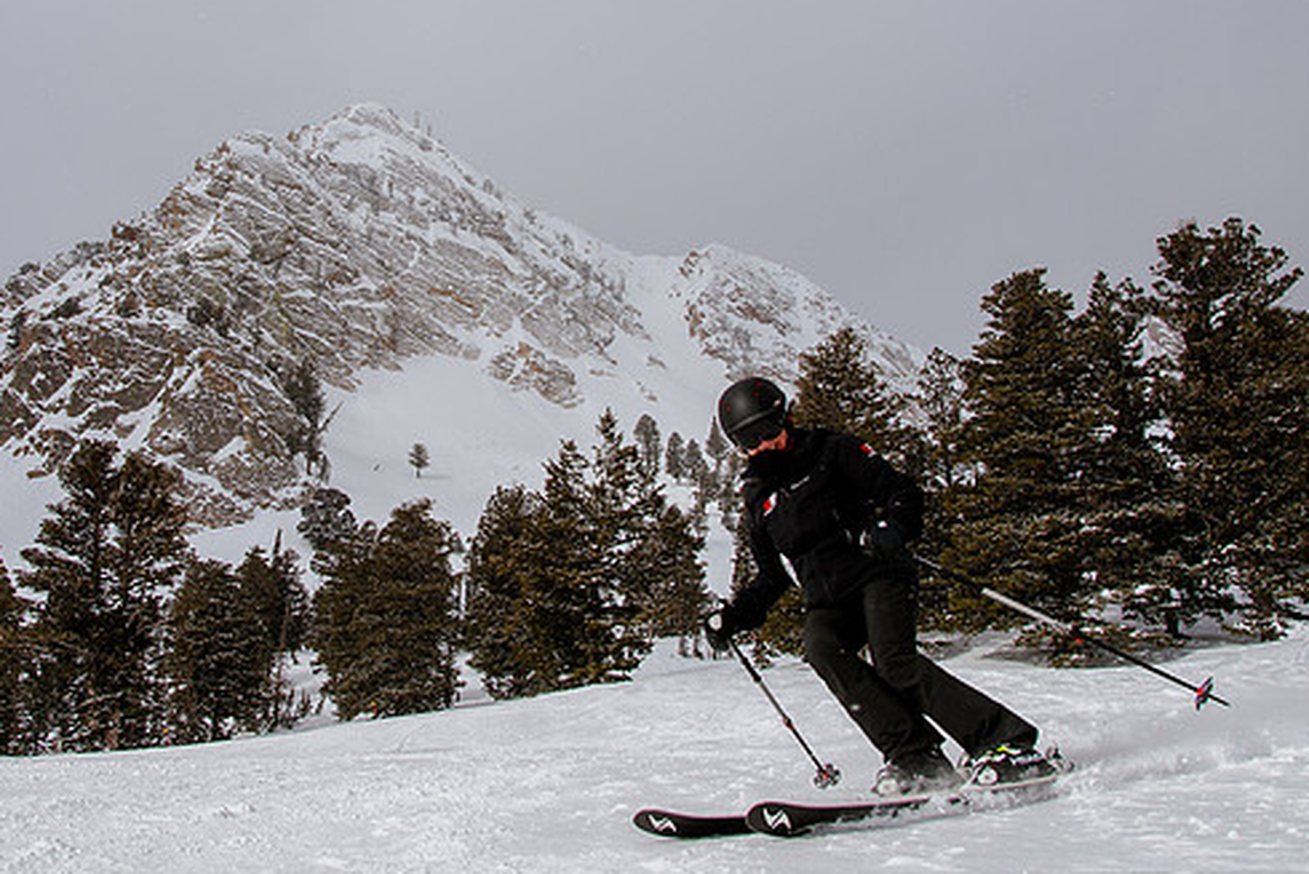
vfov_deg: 32.9
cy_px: 246
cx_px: 482
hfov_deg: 47.9
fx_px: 1455
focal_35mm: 40
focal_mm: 18
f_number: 8
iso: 200
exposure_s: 1/1250
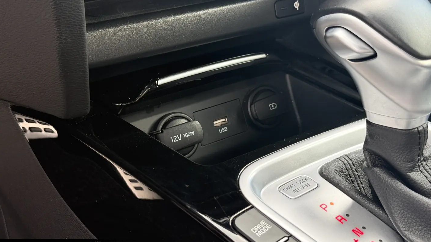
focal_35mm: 53
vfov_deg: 22.6
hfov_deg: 39.2
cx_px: 216
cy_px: 91
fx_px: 606
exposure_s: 1/60
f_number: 1.78
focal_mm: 6.76
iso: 200
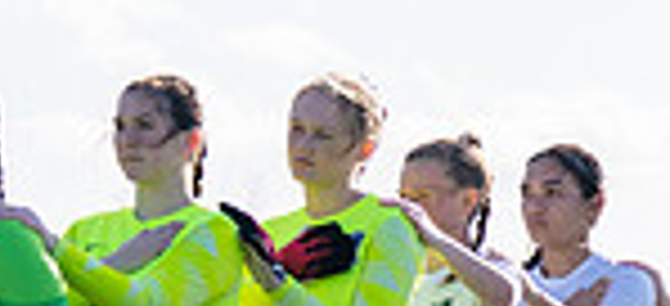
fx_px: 5191
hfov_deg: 7.2
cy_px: 557
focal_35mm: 305
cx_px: 1141
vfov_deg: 3.4
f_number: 2.8
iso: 100
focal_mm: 70
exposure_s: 1/1000
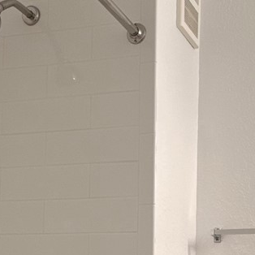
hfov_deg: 25.5
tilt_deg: +1.6
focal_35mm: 63
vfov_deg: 25.0
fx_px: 525
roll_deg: -1.1
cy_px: 292
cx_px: 275
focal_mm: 2.22
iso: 64
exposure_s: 1/120
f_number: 2.2
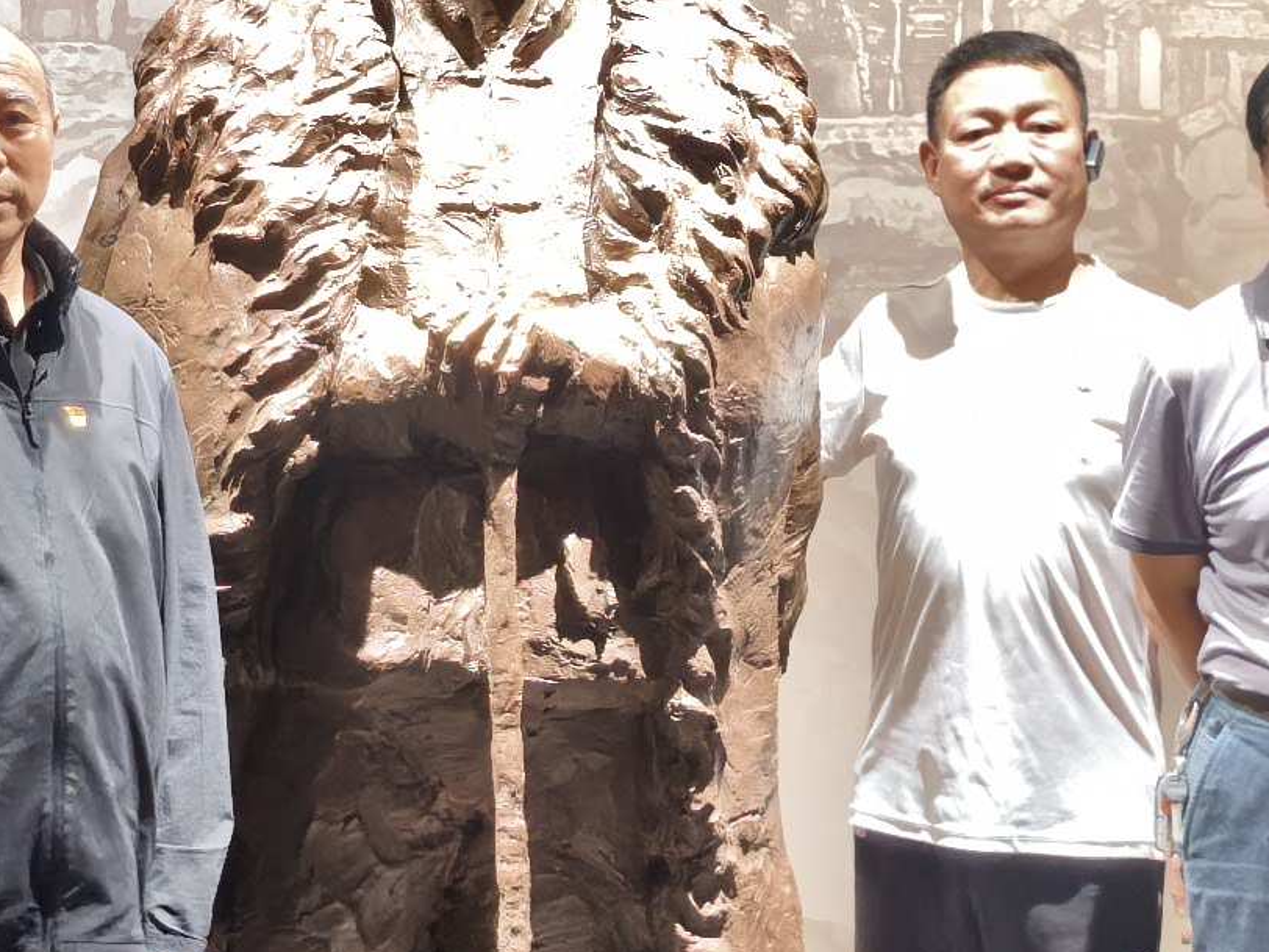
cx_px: 494
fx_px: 4436
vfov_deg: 12.2
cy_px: 197
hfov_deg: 16.3
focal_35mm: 121
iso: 800
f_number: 1.4
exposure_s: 1/33.3
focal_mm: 6.98
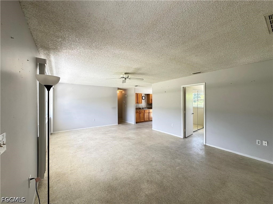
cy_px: 102
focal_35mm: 14
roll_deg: +0.2
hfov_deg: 102.1
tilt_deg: +0.4
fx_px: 110
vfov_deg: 85.7
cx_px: 136
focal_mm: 2.22
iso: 100
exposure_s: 1/99
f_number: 2.2
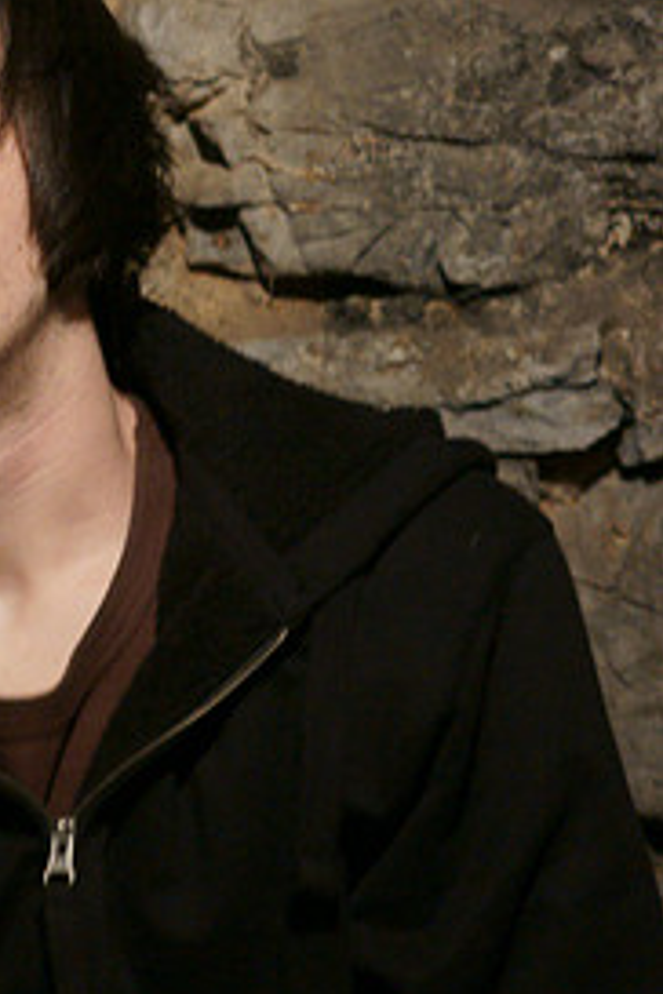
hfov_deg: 5.7
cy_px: 175
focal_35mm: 239
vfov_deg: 8.6
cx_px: -38
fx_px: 6604
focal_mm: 75
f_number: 2.8
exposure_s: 1/25
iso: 1600
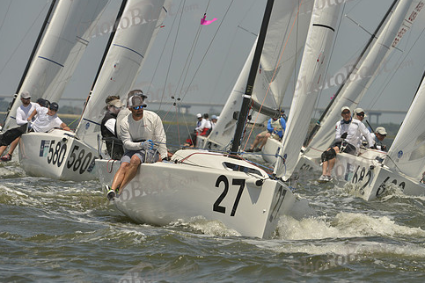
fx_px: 3966
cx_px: 245
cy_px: 133
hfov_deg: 6.1
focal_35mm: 336
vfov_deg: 4.1
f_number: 10
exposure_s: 1/1250
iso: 280
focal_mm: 280
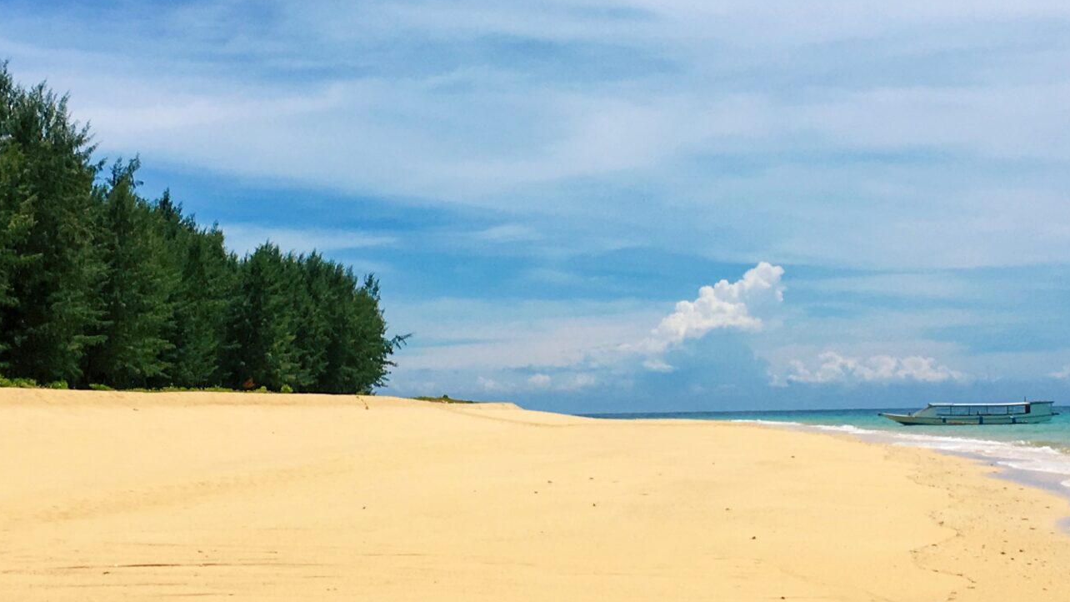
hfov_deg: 33.2
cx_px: 648
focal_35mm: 63
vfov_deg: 19.1
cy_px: 249
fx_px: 1787
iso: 25
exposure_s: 1/4300
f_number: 2.2
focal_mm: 4.15
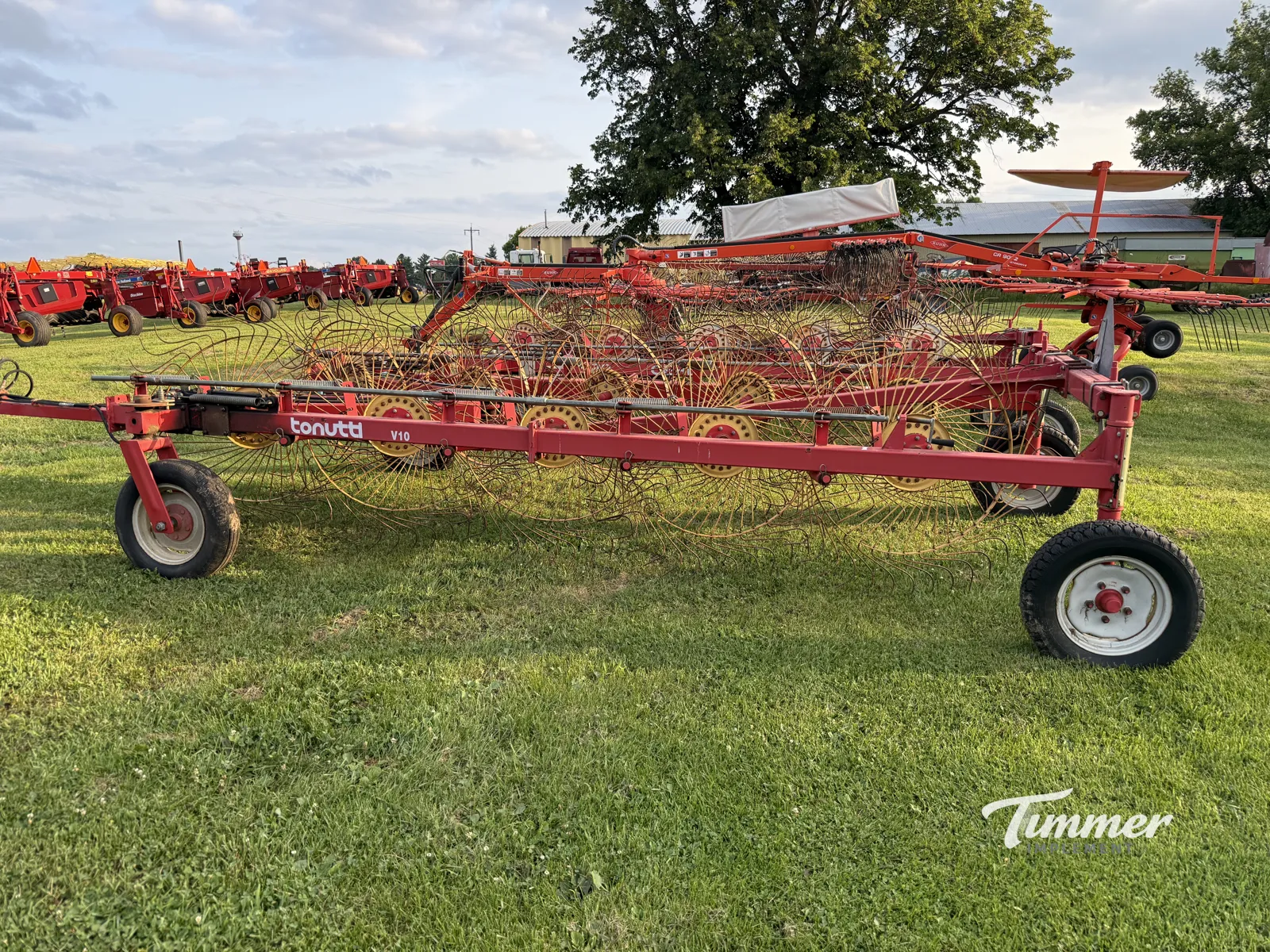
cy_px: 476
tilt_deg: -10.8
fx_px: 881
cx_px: 635
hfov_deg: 71.6
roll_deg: -0.9
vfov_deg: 56.8
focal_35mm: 24
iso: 100
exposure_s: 1/943
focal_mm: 6.76
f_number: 1.78
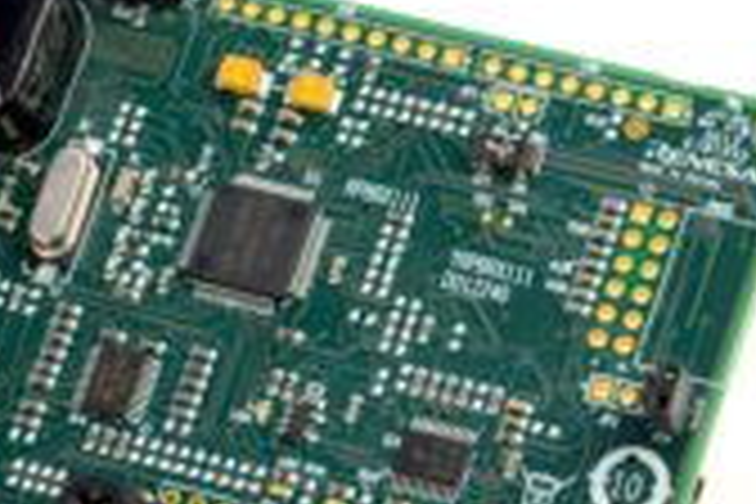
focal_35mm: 393
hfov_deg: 5.2
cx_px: 302
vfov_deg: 3.5
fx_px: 8258
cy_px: 310
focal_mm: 105
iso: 200
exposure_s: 1/25
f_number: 10
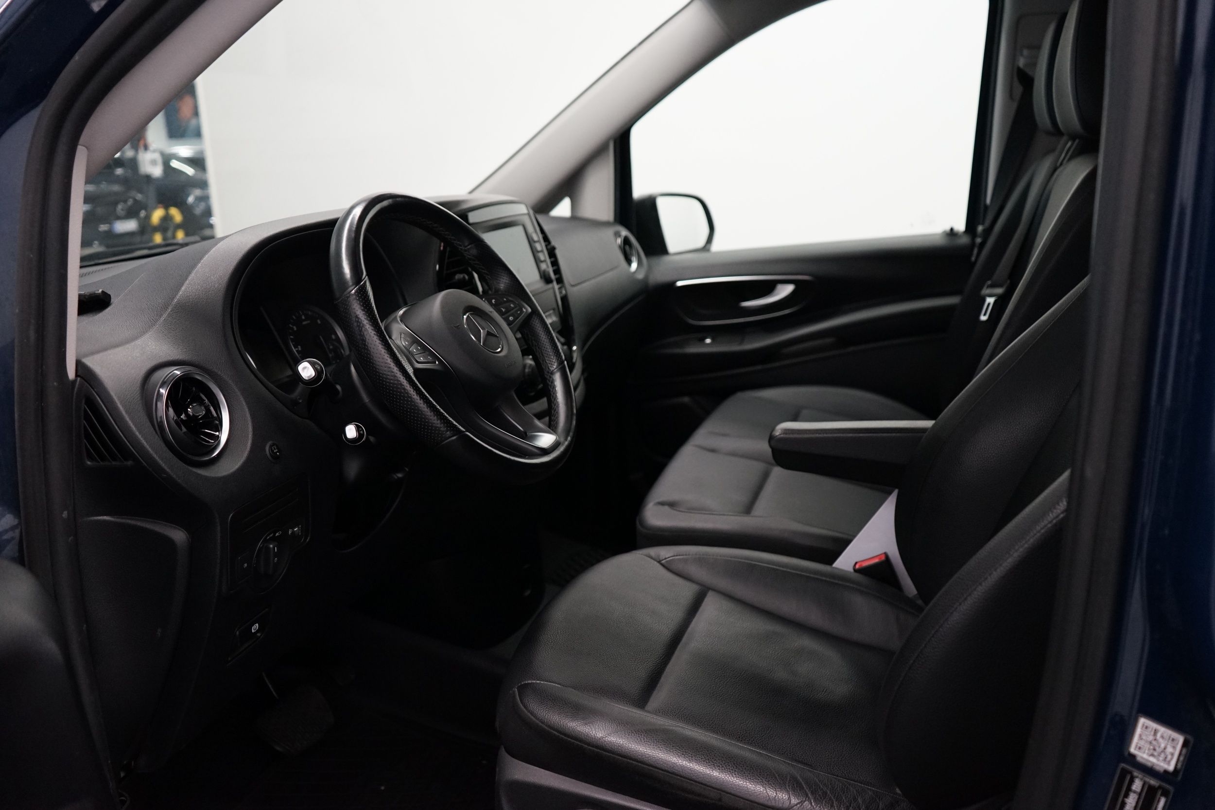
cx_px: 608
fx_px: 979
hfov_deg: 63.7
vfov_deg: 45.0
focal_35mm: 29
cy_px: 405
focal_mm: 29
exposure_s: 1/160
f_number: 3.5
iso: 2500
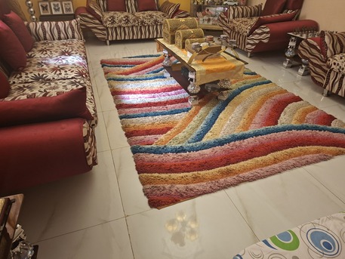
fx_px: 229
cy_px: 130
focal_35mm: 23
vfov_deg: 58.9
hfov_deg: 73.9
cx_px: 172
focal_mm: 5.54
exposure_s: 1/50
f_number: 1.8
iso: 250
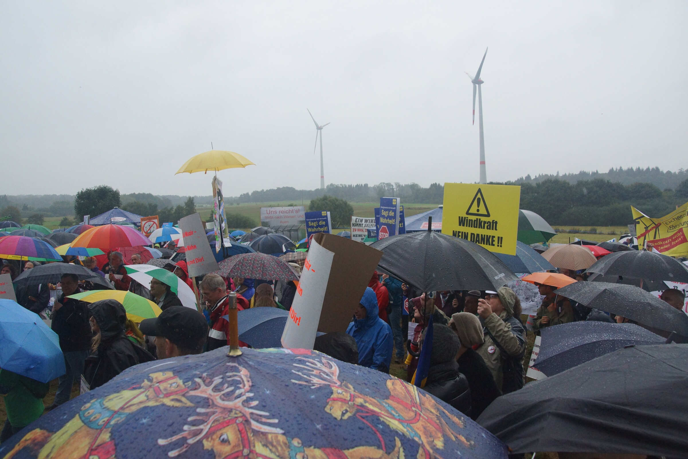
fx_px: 573
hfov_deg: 61.9
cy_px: 230
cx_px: 344
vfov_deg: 43.6
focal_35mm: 30
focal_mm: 20
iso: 800
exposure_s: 1/1000
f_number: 6.7
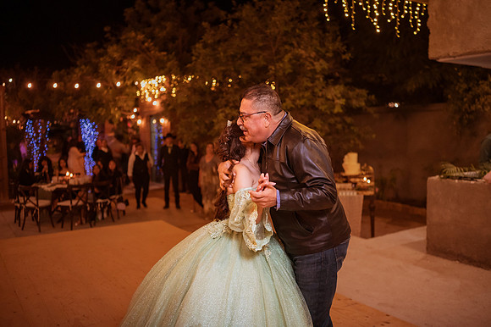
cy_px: 164
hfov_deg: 54.5
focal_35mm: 35
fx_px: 477
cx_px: 246
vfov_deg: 37.8
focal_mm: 35
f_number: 1.8
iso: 4000
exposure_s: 1/400
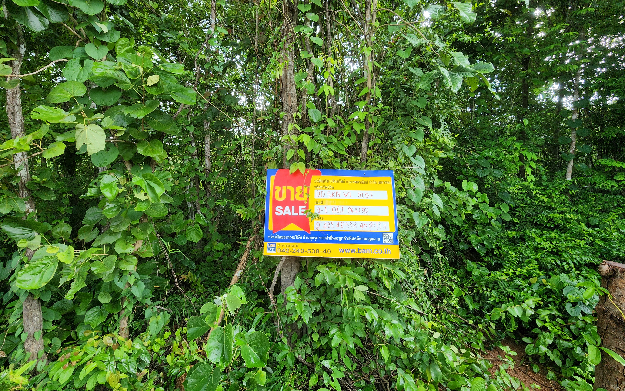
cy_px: 183
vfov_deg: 78.5
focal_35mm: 14
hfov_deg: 105.3
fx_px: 238
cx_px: 312
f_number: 2.2
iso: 80
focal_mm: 2.2
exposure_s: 1/100
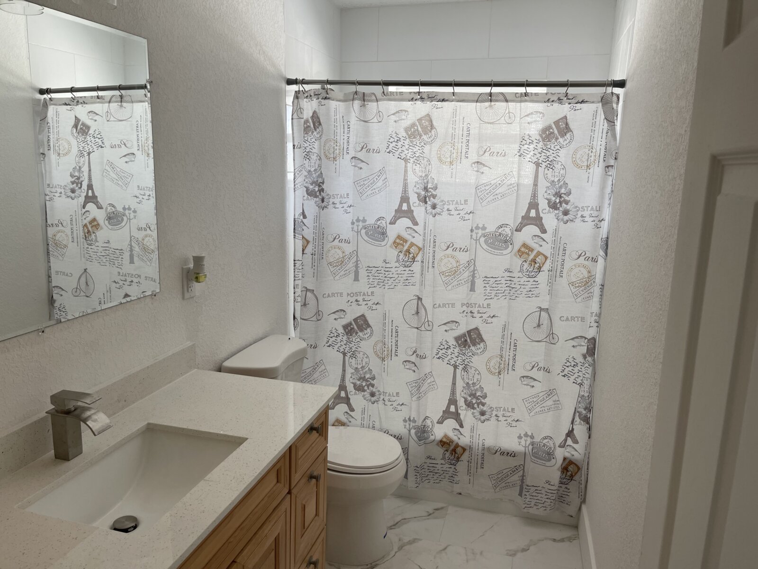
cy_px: 284
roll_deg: -1.2
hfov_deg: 67.3
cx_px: 379
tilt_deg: -12.1
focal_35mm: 26
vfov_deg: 53.1
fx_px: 569
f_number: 1.6
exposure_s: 1/121
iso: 100
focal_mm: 5.1
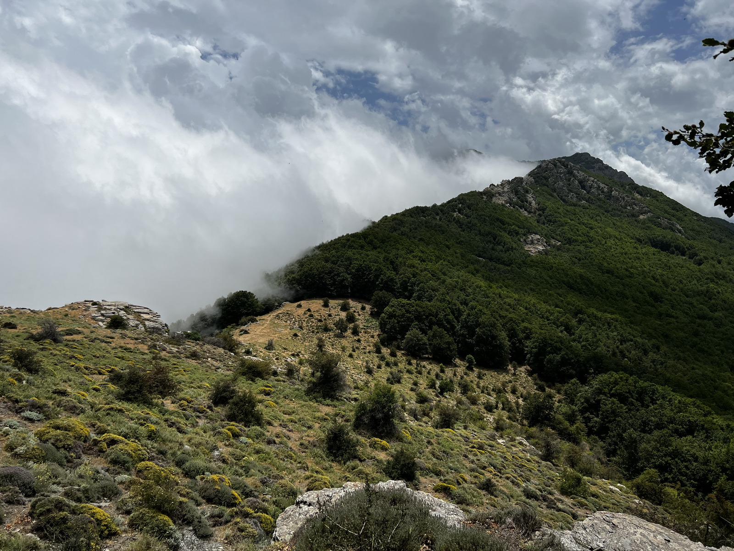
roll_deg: +2.1
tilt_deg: -5.3
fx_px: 551
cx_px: 367
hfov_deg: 67.3
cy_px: 276
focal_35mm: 26
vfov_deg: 53.1
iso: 50
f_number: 1.5
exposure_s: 1/16393
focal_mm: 5.7
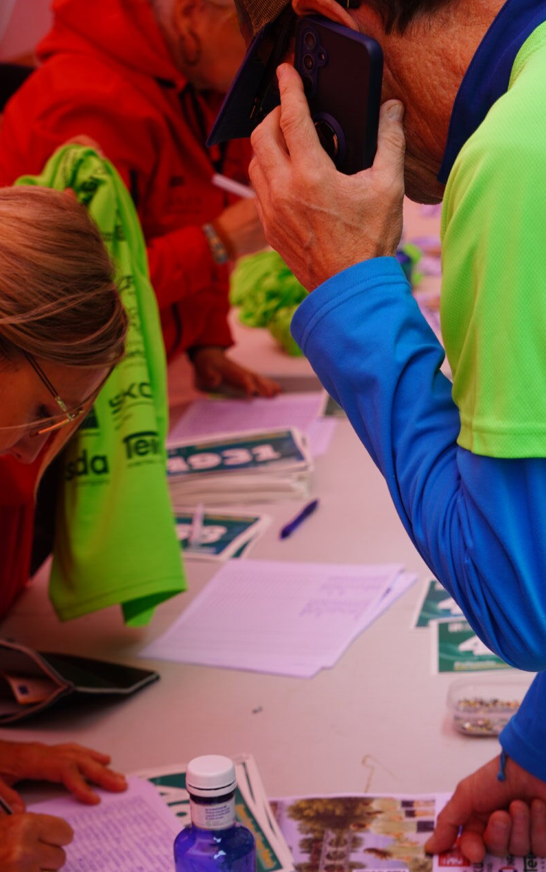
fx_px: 2011
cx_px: 268
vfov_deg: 24.5
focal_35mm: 85
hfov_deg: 15.5
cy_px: 436
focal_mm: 55
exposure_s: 1/125
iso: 100
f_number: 5.6
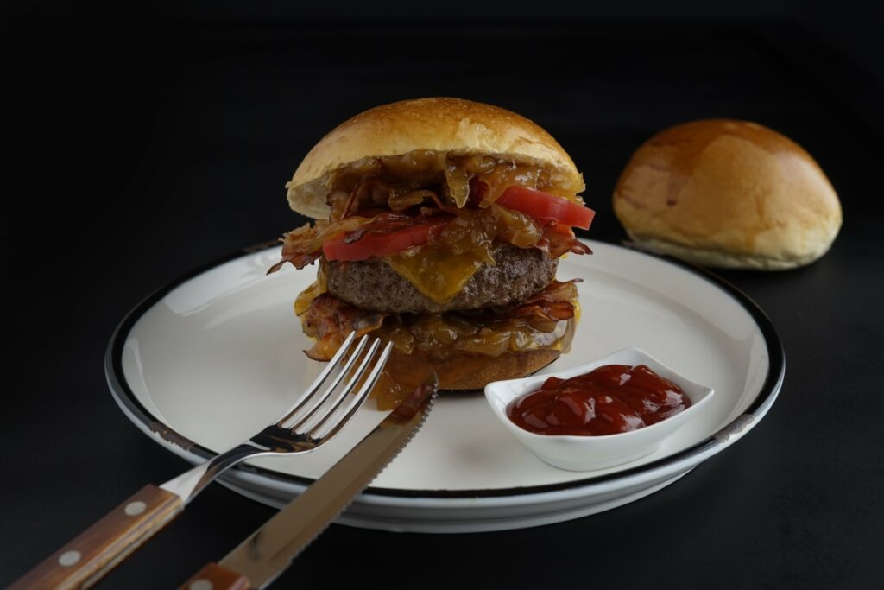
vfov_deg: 27.0
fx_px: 1228
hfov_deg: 39.6
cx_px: 442
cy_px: 295
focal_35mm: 50
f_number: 7.1
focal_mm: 50
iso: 50
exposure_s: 1/3
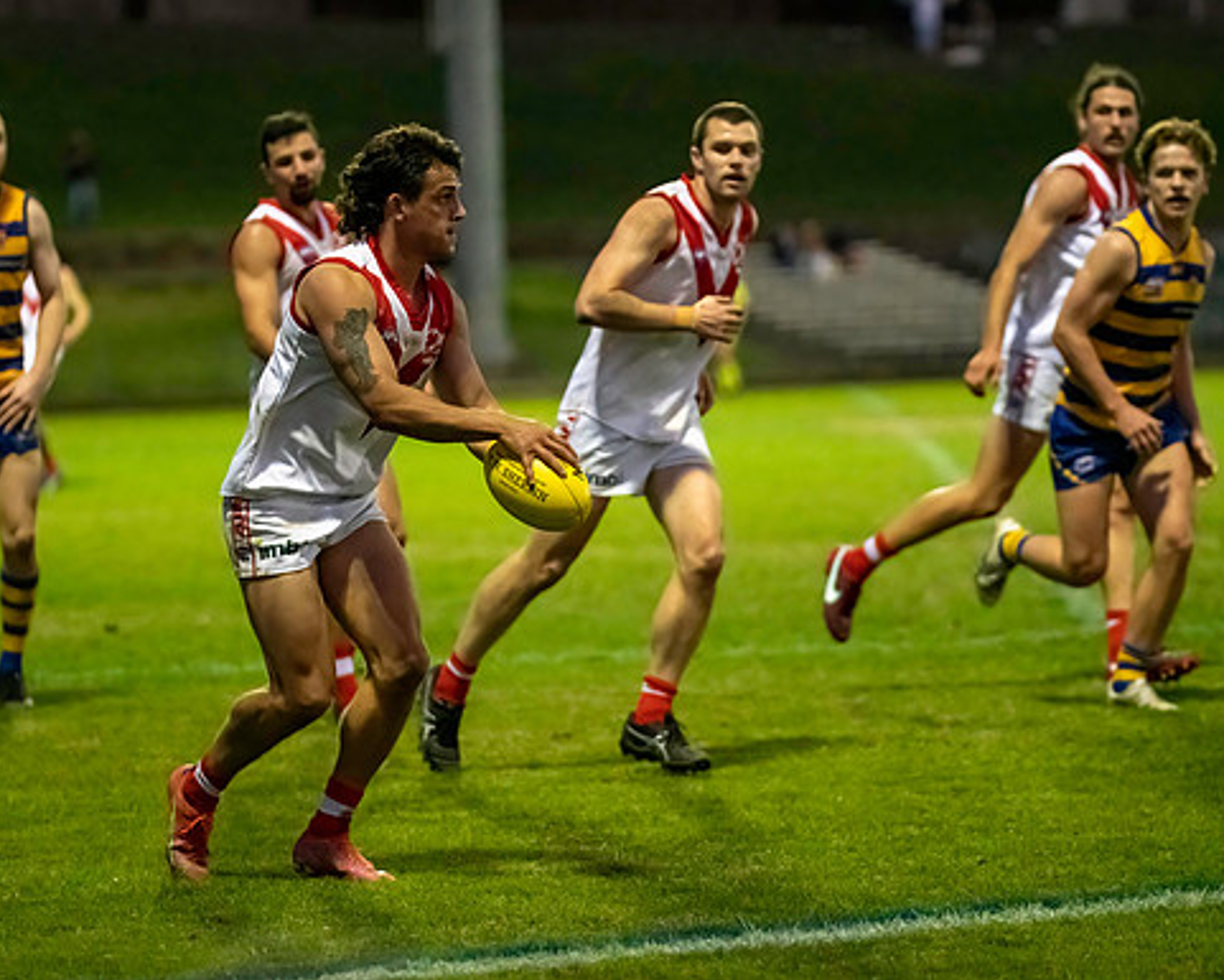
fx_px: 6486
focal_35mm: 179
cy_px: 488
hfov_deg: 10.8
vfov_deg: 8.6
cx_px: 514
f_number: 2.8
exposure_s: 1/1600
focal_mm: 145
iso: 10000
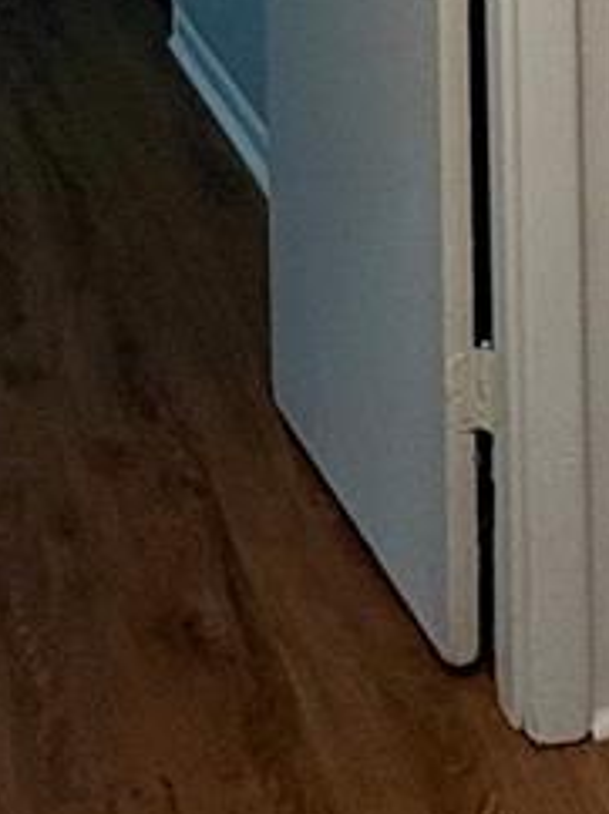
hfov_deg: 16.1
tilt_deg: -1.4
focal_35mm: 89
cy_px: -508
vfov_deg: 18.6
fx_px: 2091
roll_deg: +1.2
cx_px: 683
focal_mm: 2.22
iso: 250
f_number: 2.2
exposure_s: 1/60
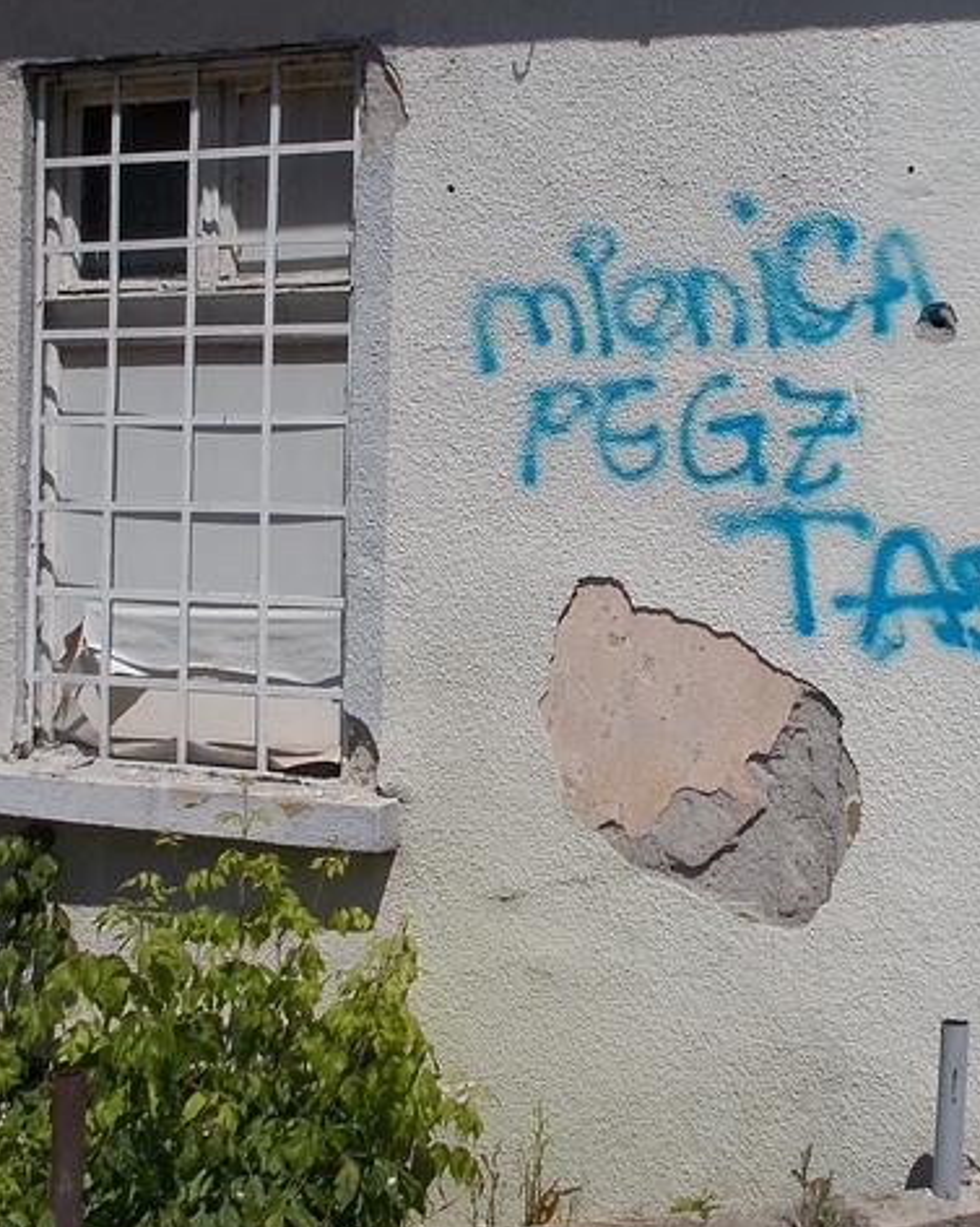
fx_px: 1742
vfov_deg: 38.6
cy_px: 460
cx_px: 613
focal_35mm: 48
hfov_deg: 31.3
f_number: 3.3
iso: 80
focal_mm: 4.1
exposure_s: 1/1600
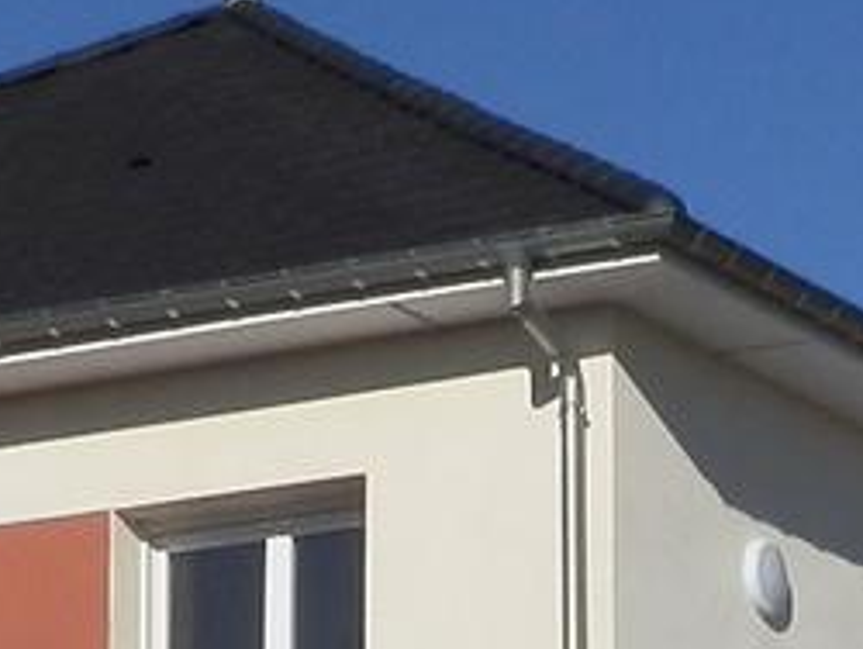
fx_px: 5365
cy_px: 1174
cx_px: 828
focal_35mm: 215
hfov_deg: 9.1
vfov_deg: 6.8
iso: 80
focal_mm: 5
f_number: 7.3
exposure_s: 1/500
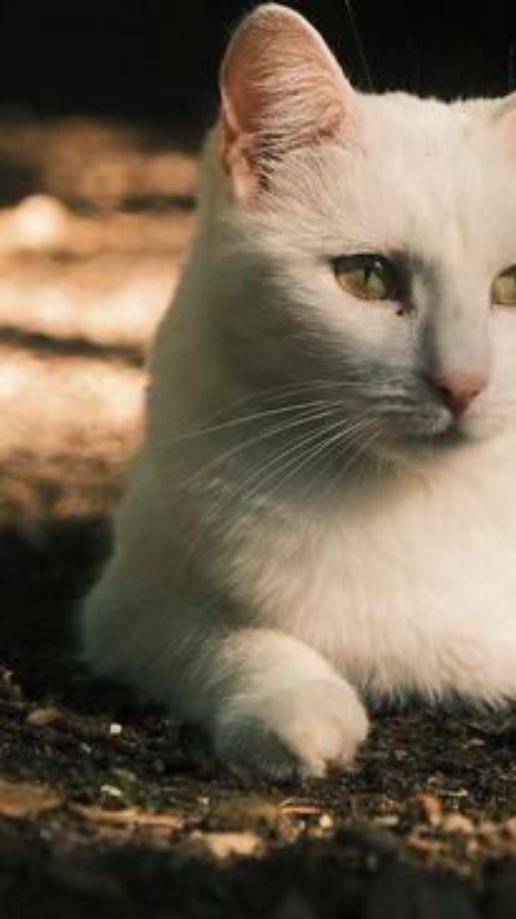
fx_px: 3482
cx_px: 463
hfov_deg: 8.4
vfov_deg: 15.0
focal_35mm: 143
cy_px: 670
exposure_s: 1/250
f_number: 2.8
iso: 125
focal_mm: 55
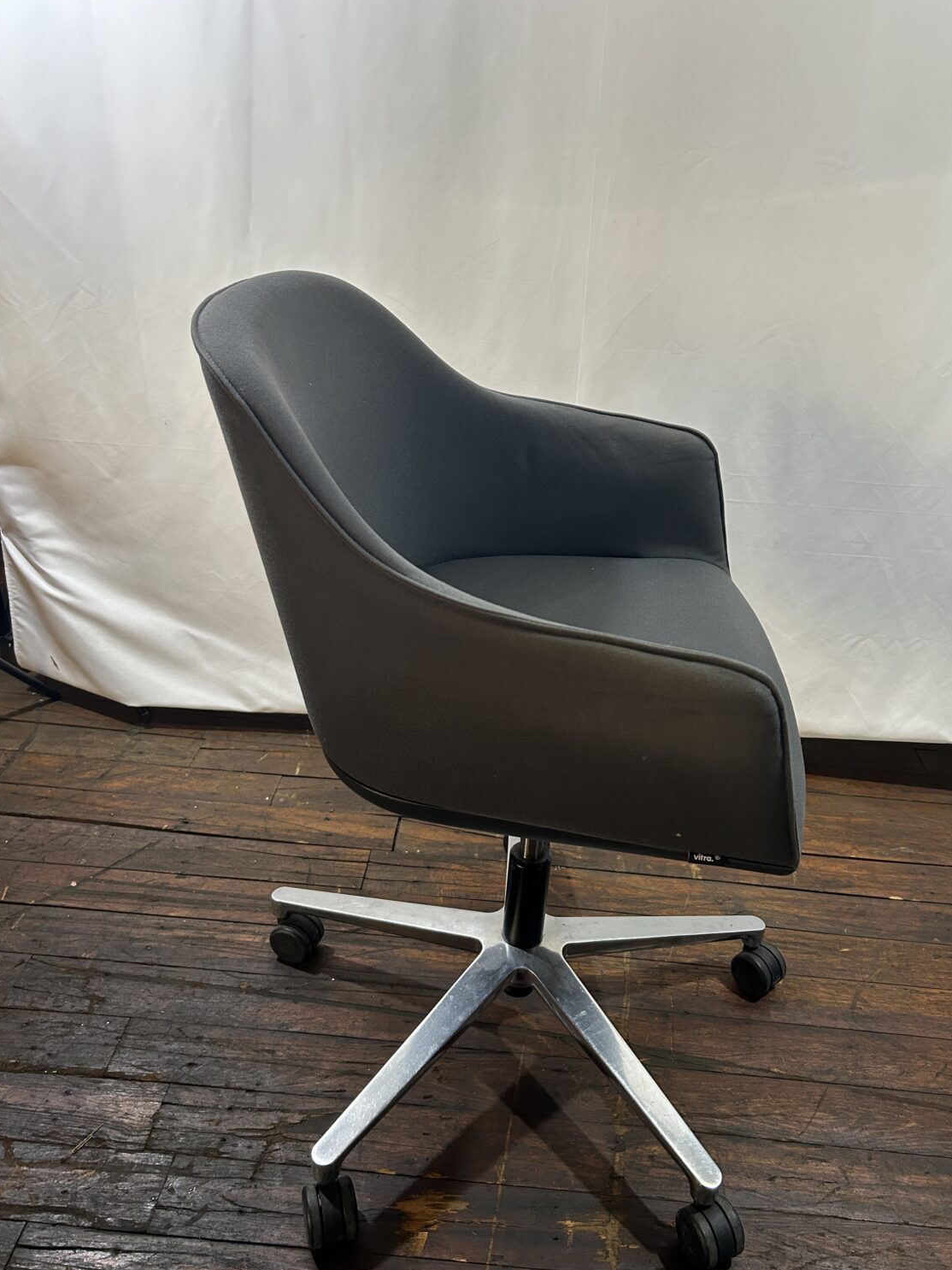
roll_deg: -4.2
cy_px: 674
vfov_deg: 63.4
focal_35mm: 28
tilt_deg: -29.6
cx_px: 507
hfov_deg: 49.7
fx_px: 1027
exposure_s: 1/60
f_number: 1.5
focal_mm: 5.7
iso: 250
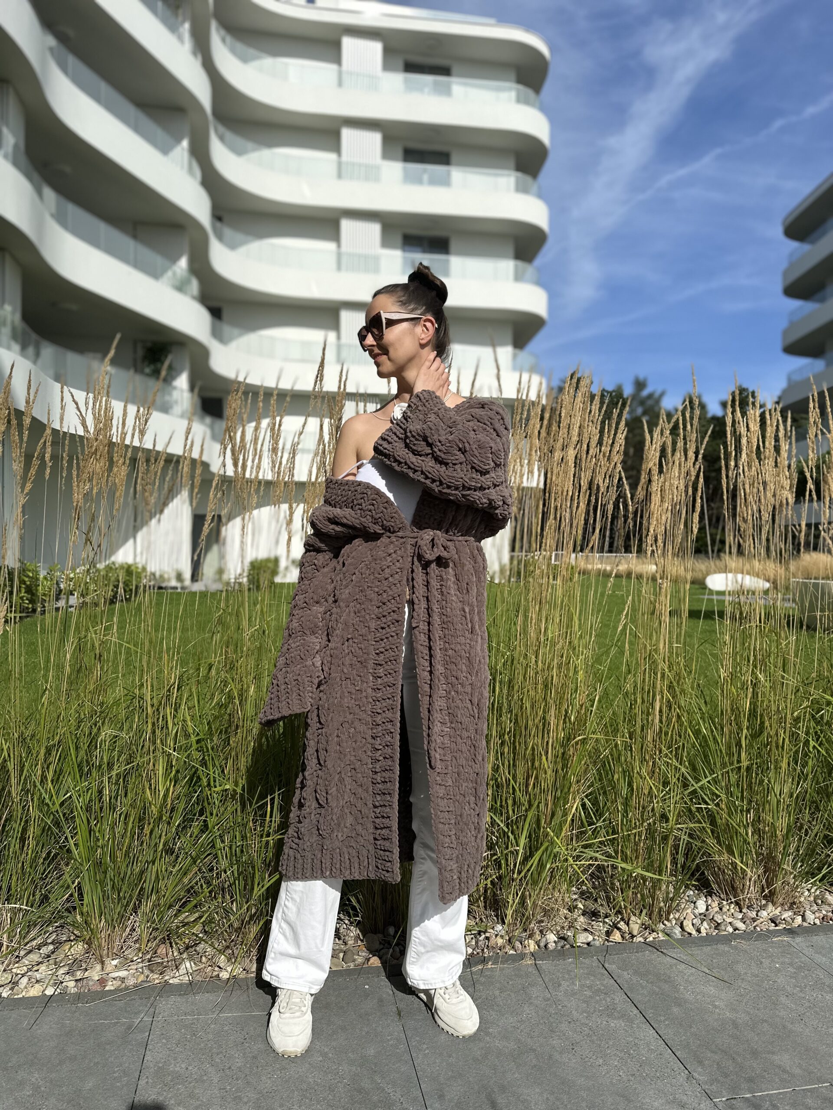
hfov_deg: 56.8
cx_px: 416
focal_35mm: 24
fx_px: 770
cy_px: 555
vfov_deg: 71.6
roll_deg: -0.7
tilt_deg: -1.0
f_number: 1.78
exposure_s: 1/8197
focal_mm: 6.86
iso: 80
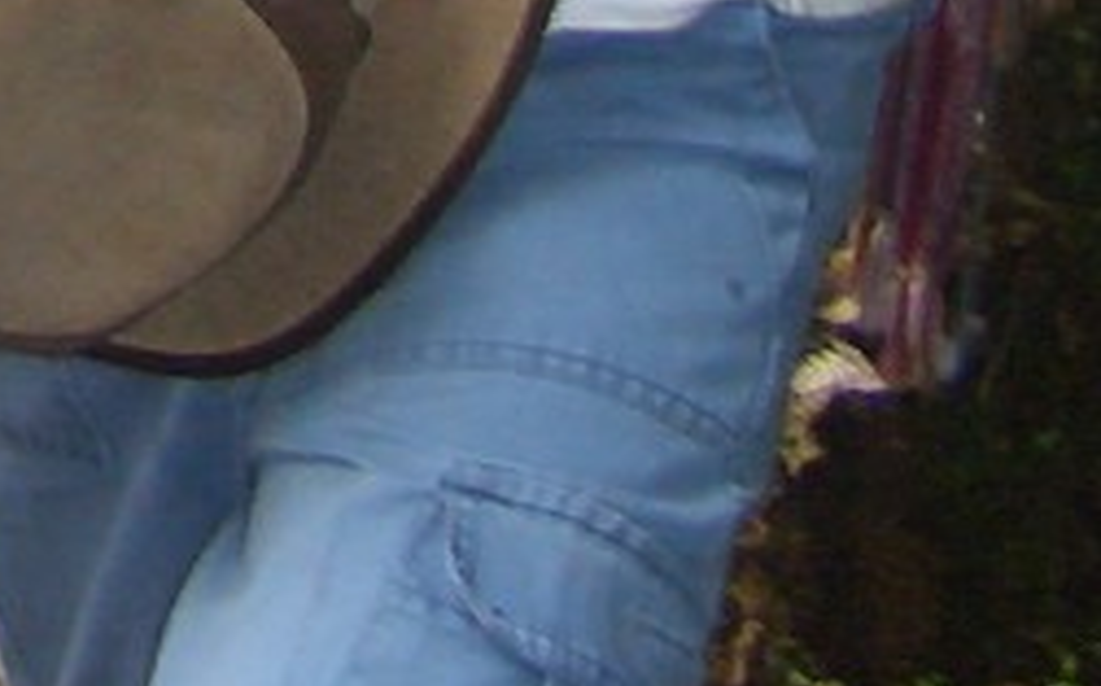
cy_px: -1892
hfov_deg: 8.7
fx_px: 7075
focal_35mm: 236
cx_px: -463
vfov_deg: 5.0
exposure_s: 1/60
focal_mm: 5.8
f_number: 2.6
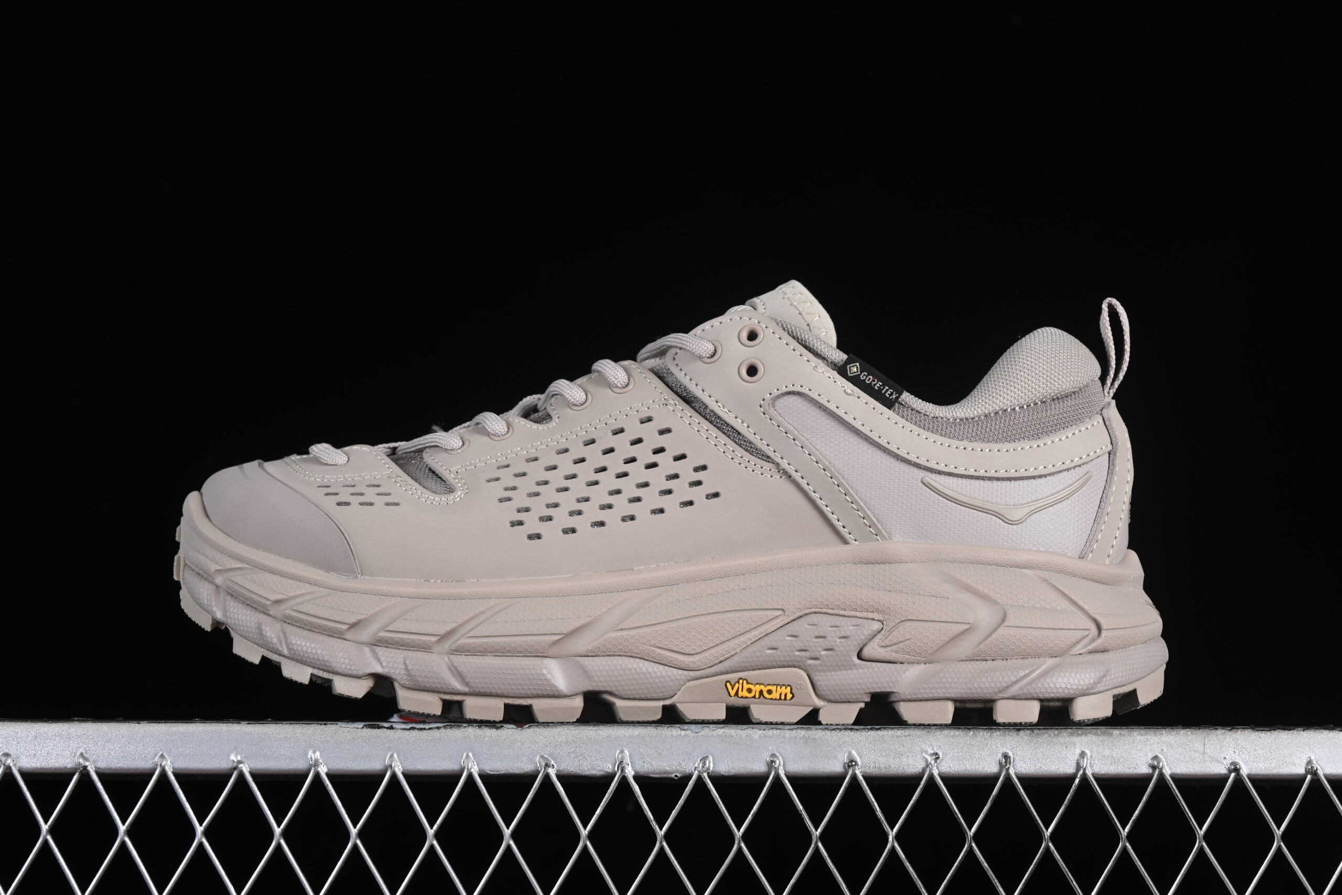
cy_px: 448
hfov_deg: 27.0
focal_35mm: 75
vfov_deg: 18.2
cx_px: 671
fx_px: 2796
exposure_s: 1/80
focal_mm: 50
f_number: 7.1
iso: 160
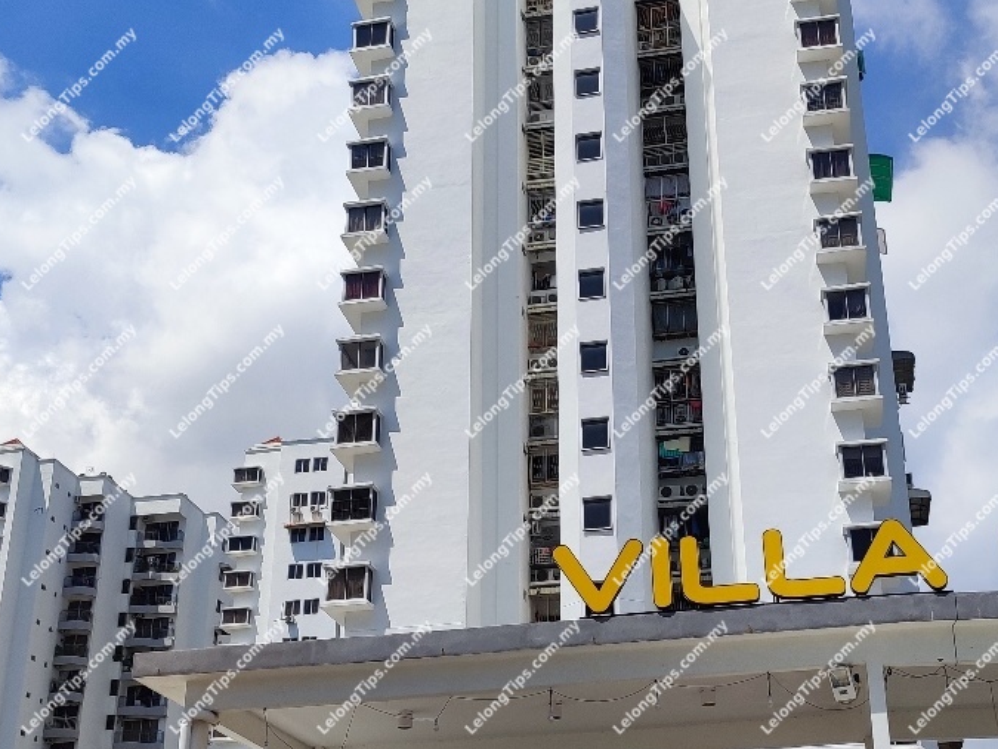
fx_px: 1297
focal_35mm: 45
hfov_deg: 42.1
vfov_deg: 32.1
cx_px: 496
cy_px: 417
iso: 50
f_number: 1.89
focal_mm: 5.89
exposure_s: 1/1284
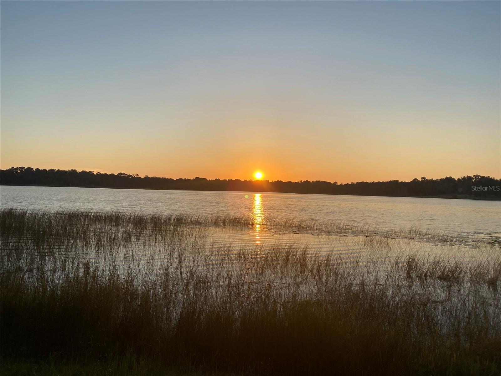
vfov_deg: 53.1
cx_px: 250
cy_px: 188
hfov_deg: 67.3
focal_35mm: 26
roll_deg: -1.6
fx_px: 376
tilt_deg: +0.9
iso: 32
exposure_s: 1/1754
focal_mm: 4.25
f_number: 1.8
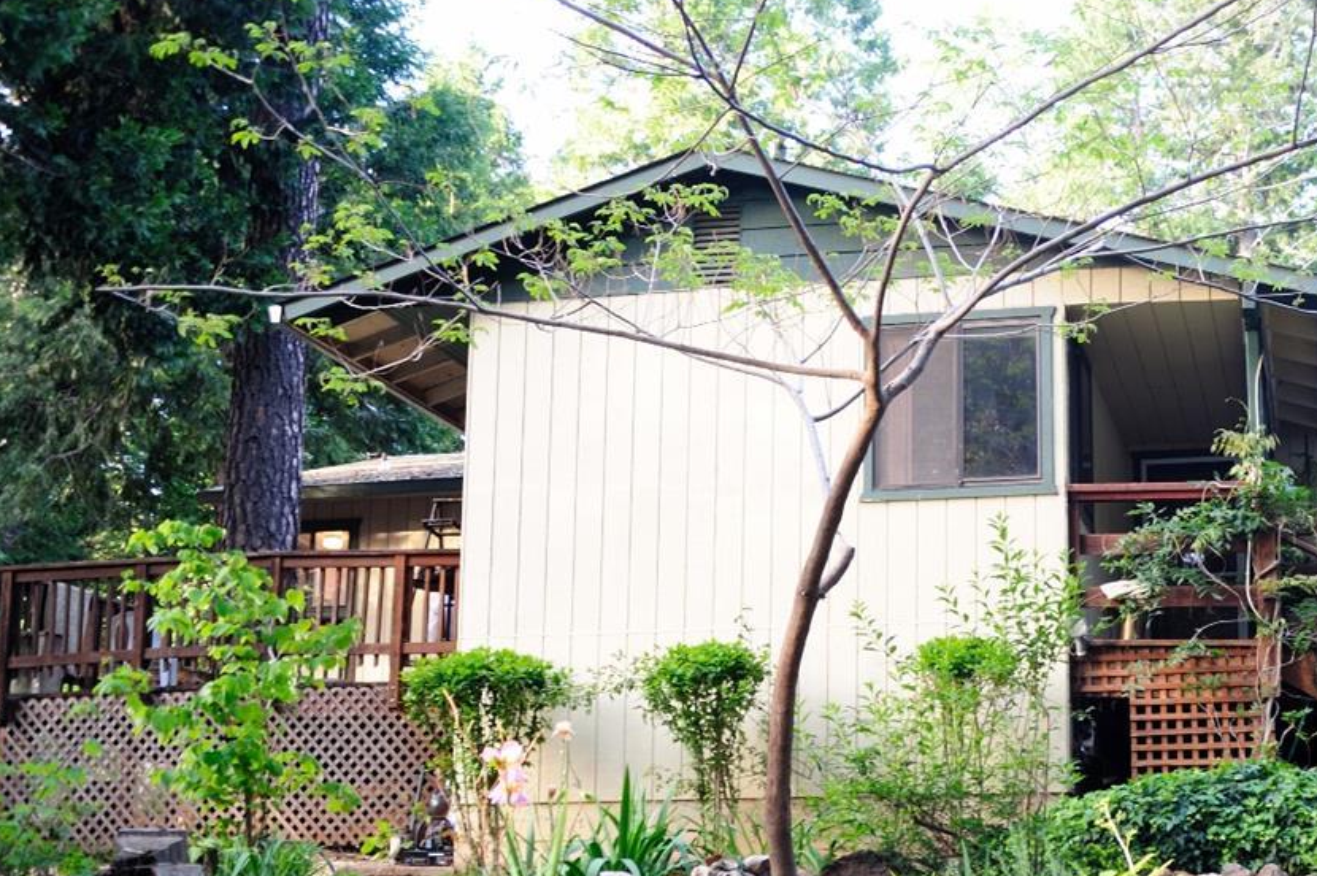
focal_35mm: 56
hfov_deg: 34.4
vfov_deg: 23.9
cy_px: 640
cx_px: 1082
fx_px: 2047
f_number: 3.2
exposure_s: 1/40
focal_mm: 31
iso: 200
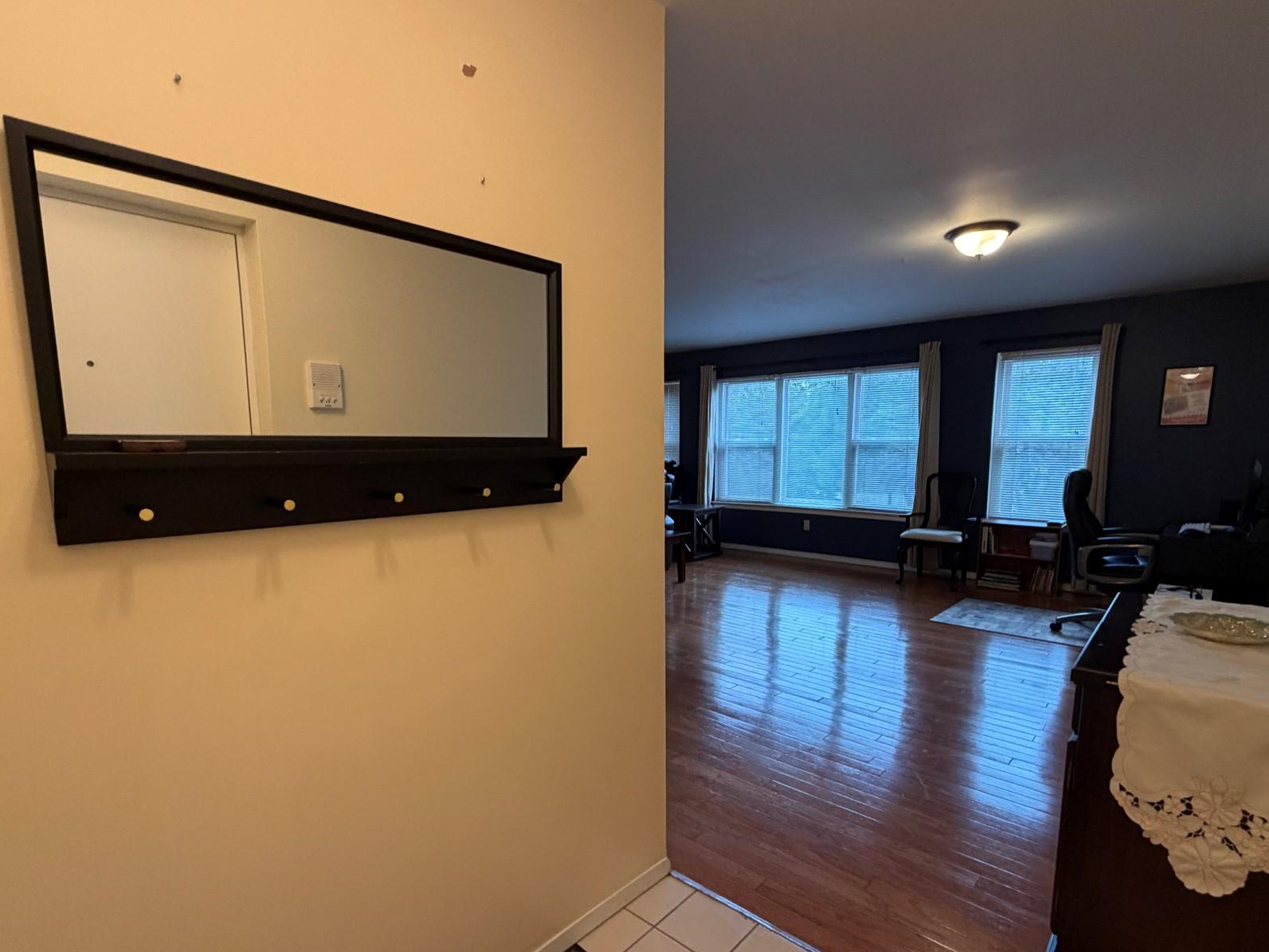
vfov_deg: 71.3
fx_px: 660
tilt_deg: -7.9
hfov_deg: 87.7
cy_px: 538
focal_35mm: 18
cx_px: 618
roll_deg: +0.7
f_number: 2.2
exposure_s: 1/120
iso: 200
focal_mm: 2.22
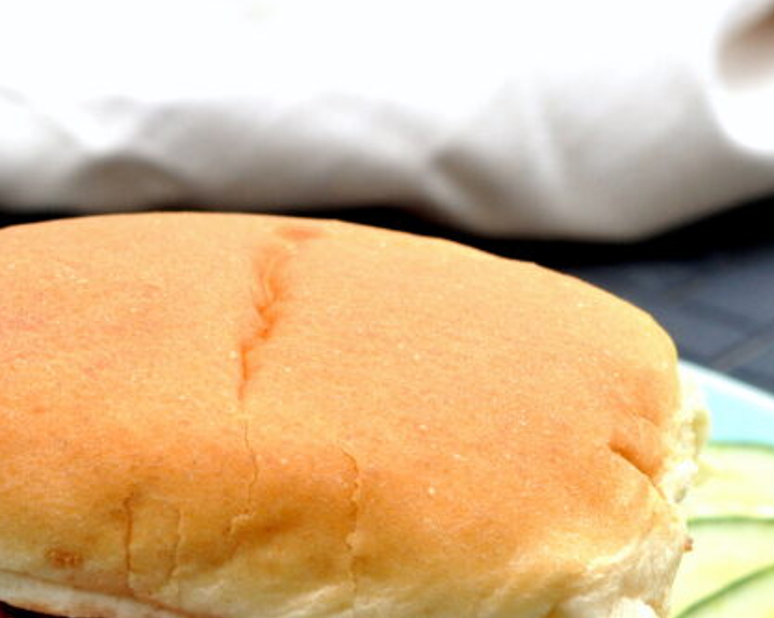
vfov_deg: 7.9
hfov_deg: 9.9
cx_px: 282
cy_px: 488
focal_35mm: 195
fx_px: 4464
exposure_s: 1/250
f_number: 8
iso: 500
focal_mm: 50
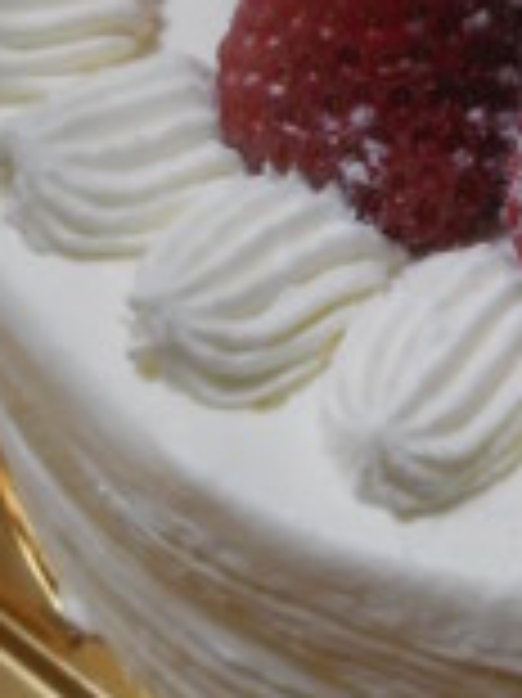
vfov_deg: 13.6
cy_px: 135
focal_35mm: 145
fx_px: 2919
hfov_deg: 9.9
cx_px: 763
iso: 400
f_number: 4.2
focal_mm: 8.1
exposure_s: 1/25
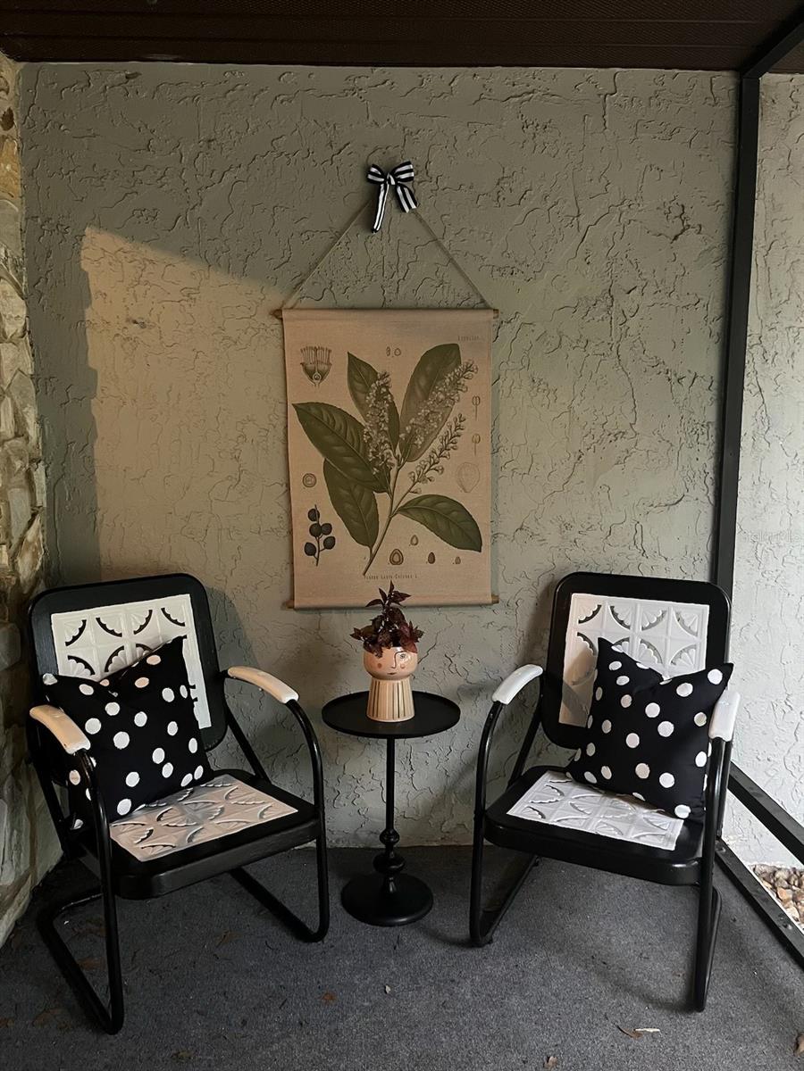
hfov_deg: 53.1
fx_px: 805
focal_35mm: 26
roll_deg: +0.8
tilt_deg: -8.5
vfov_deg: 67.3
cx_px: 402
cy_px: 536
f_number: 1.6
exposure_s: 1/30
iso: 800
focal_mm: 5.1
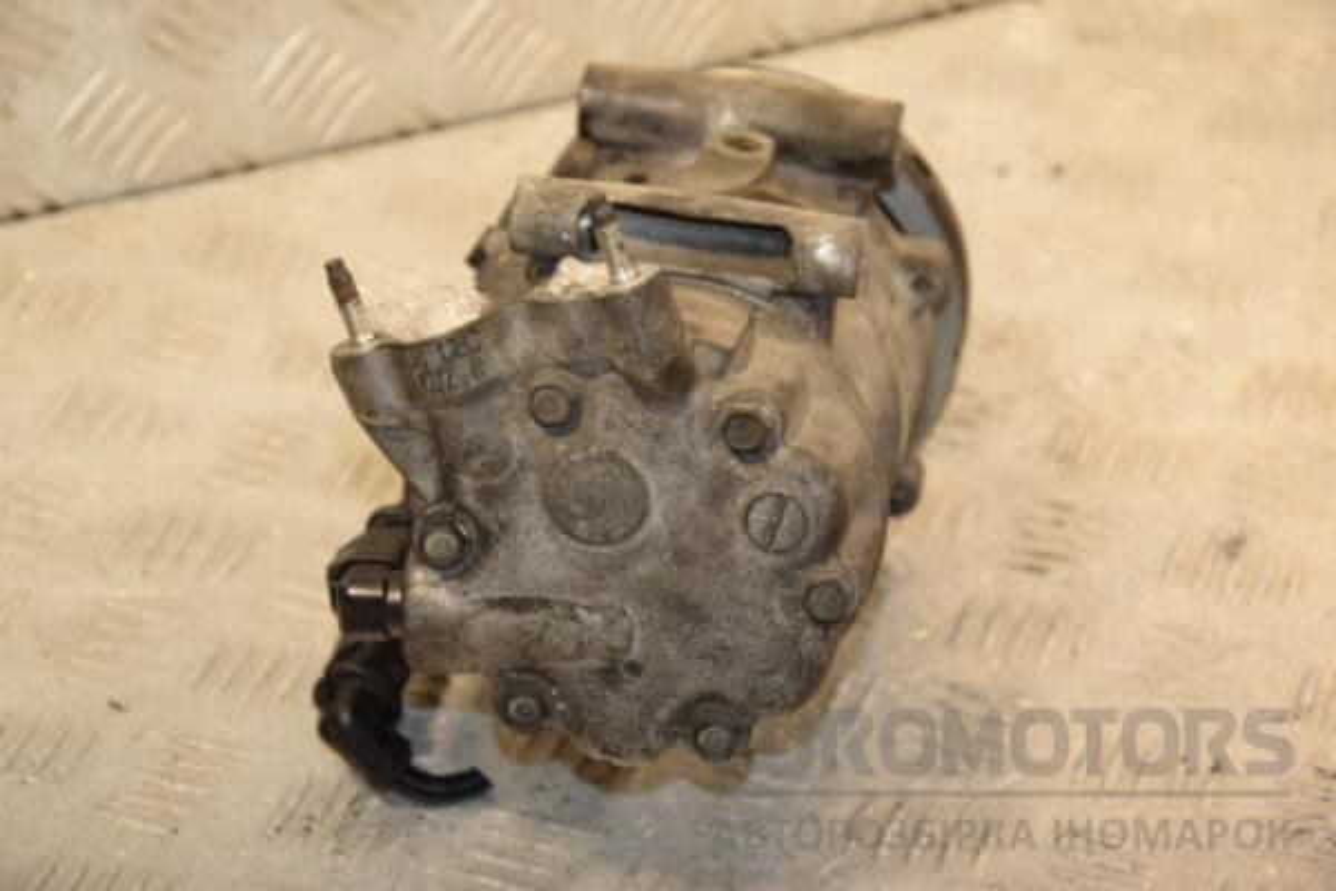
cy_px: 446
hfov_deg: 19.5
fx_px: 3896
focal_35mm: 105
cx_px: 668
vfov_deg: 13.0
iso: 800
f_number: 5.6
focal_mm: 70
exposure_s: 1/200
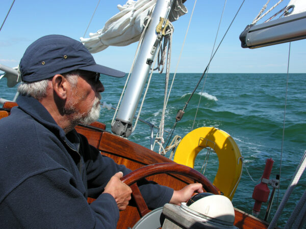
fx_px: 309
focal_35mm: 35
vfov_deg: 40.7
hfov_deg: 52.6
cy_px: 114
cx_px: 153
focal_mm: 8.9
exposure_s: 1/500
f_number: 4.5
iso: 50
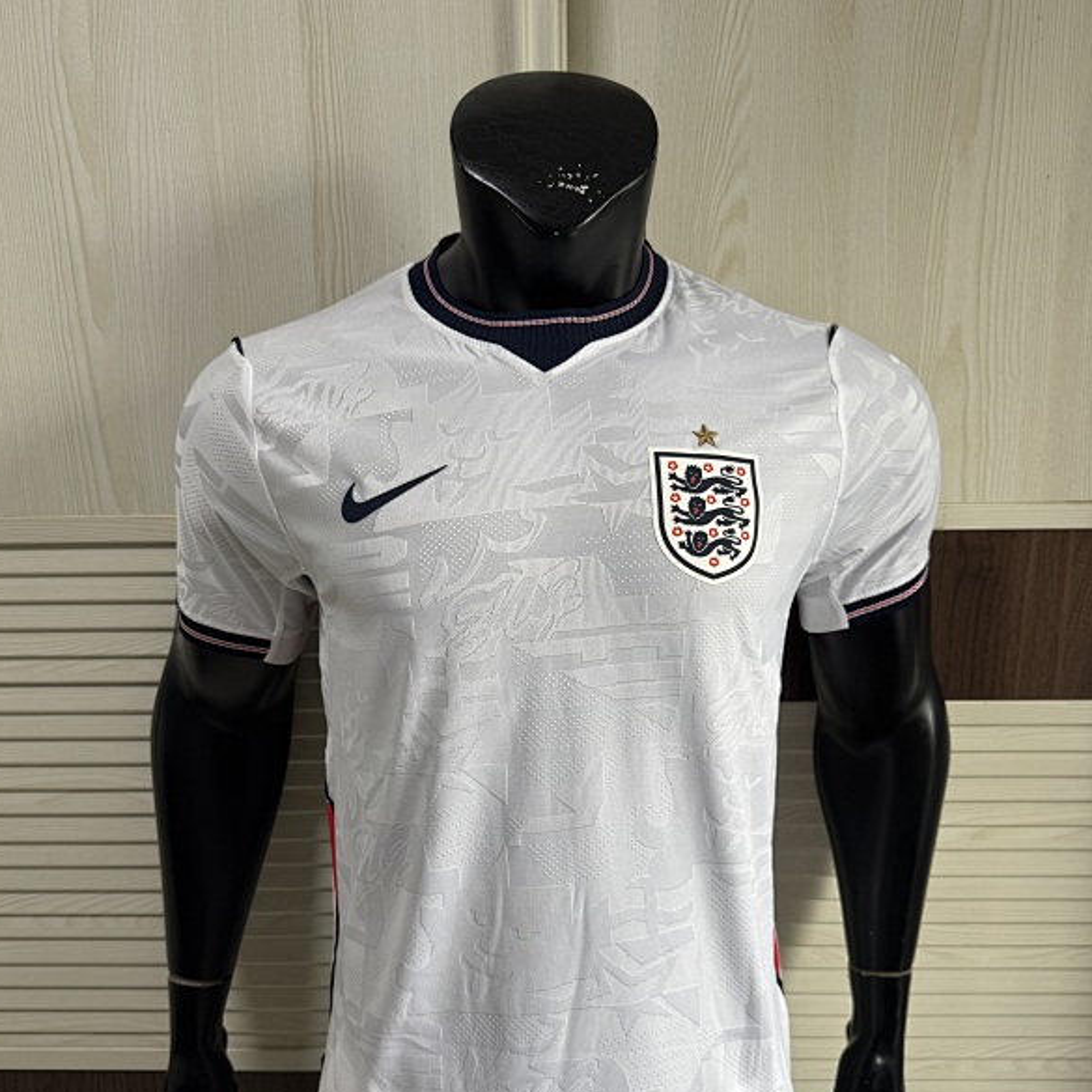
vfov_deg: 55.2
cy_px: 655
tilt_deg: -13.9
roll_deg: +0.9
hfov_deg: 55.6
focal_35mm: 29
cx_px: 534
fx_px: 1035
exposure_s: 1/121
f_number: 1.78
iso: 100
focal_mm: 6.76
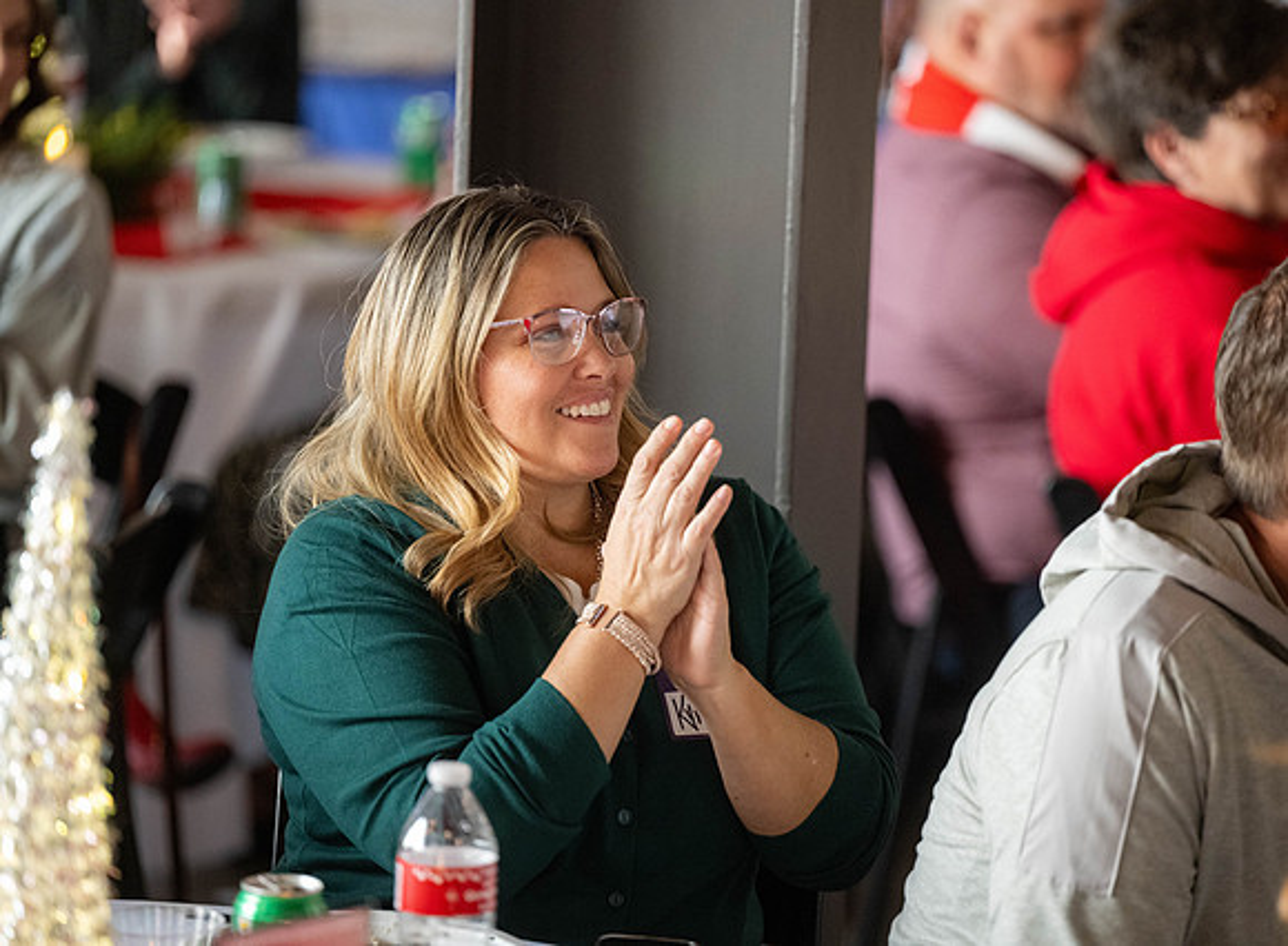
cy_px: 473
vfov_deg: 7.8
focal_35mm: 187
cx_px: 709
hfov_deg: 10.7
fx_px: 6896
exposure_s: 1/500
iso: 3200
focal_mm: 175
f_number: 2.8
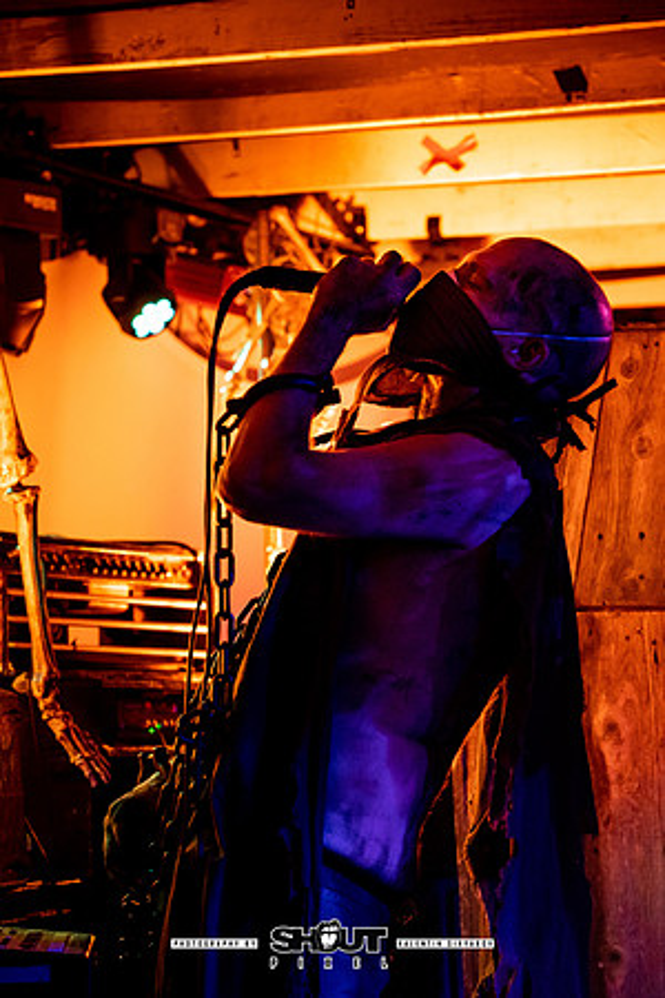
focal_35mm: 109
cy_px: 506
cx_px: 451
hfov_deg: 12.6
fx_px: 3014
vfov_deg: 18.8
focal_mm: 70
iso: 3200
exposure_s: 1/200
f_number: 2.8
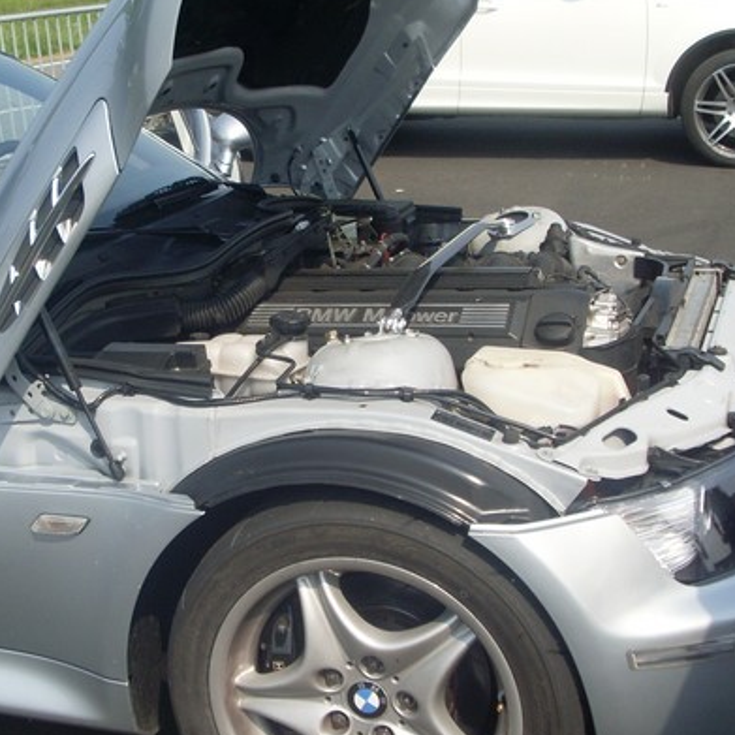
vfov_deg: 31.1
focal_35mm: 55
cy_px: 385
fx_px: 1321
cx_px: 353
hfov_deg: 31.1
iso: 80
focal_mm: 6.3
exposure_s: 1/250
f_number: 7.7
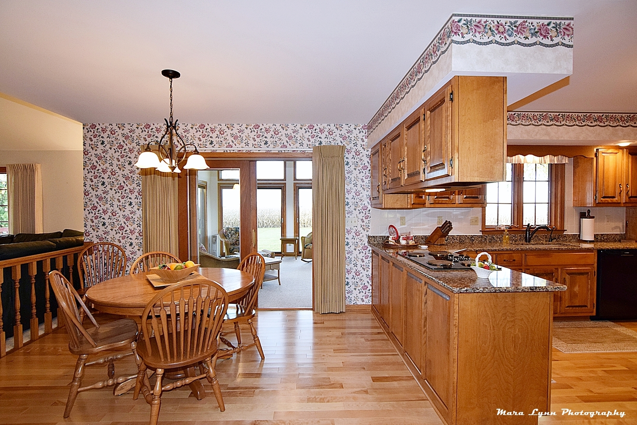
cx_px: 318
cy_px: 212
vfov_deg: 72.1
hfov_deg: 95.0
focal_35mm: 16
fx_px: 292
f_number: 5
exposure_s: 1/100
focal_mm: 11
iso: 800
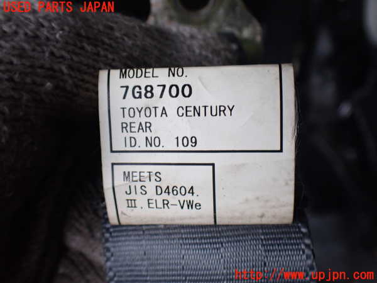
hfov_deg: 60.0
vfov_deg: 46.8
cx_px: 188
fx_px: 327
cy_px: 142
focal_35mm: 30
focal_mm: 5.4
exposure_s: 1/125
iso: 400
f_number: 2.3
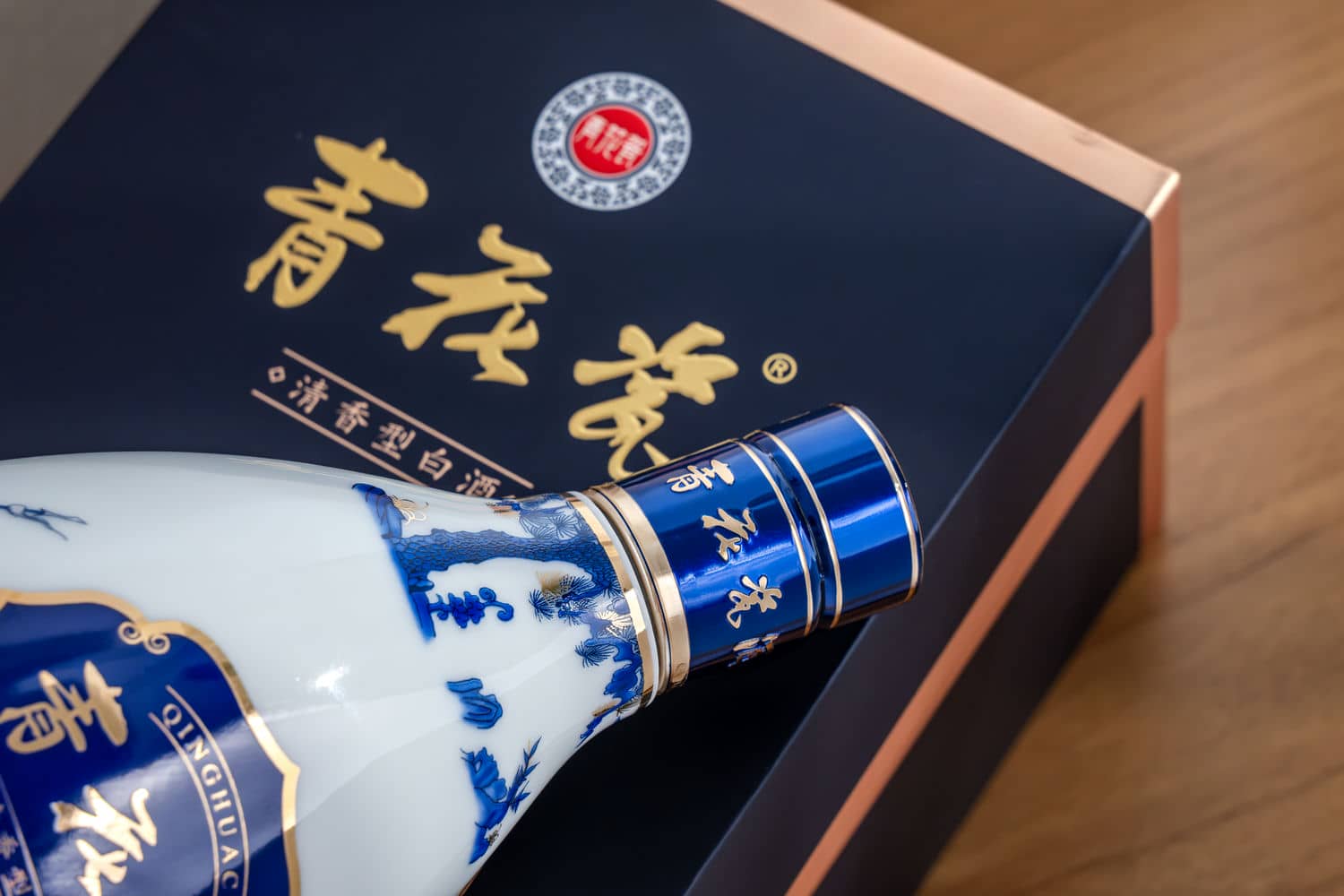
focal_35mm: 112
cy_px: 448
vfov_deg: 12.2
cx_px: 672
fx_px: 4181
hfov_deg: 18.3
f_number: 8
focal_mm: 75
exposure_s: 1/200
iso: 1000
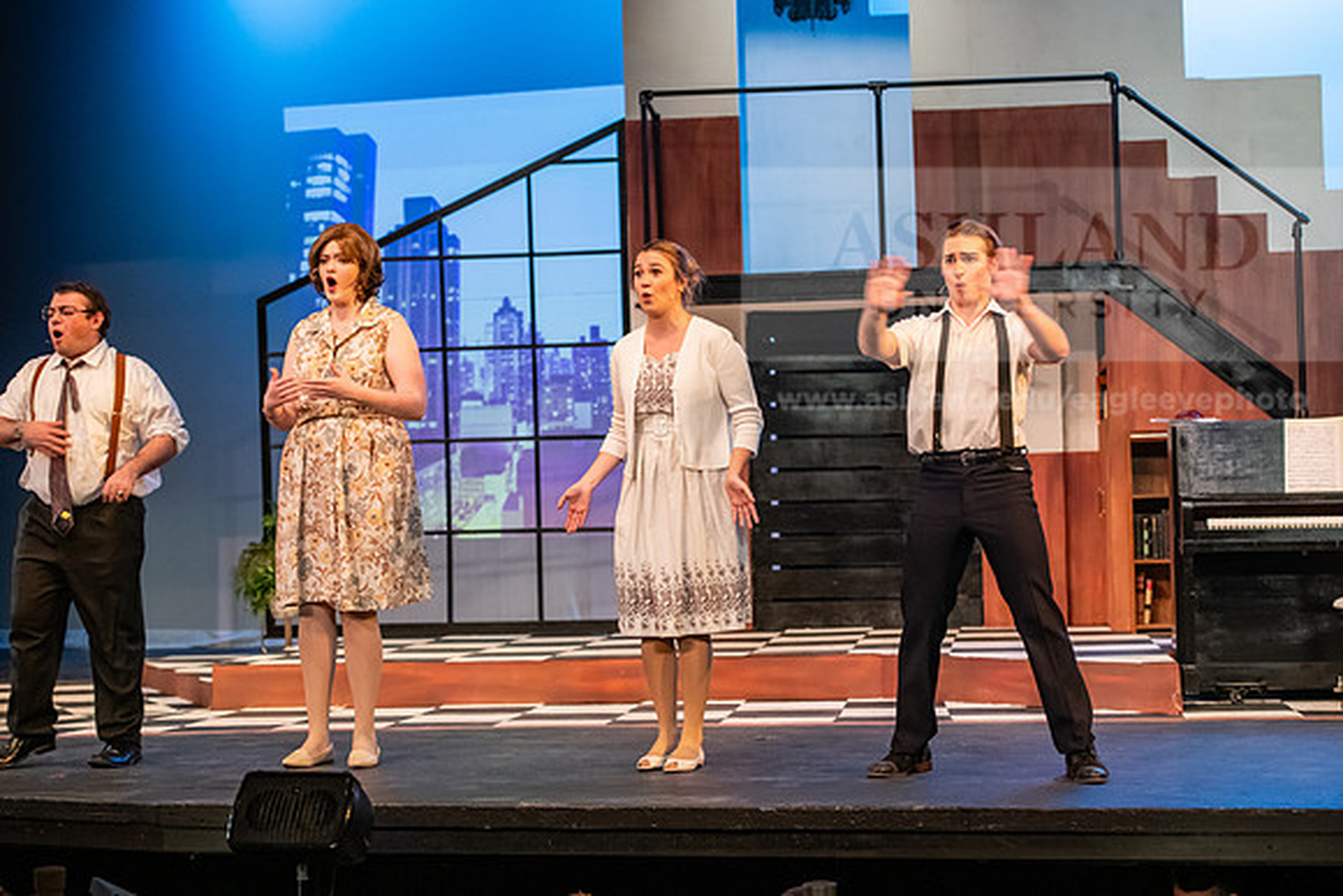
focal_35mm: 78
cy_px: 448
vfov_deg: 17.5
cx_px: 672
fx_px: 2910
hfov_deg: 26.0
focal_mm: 78
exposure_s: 1/200
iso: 2500
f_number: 3.5
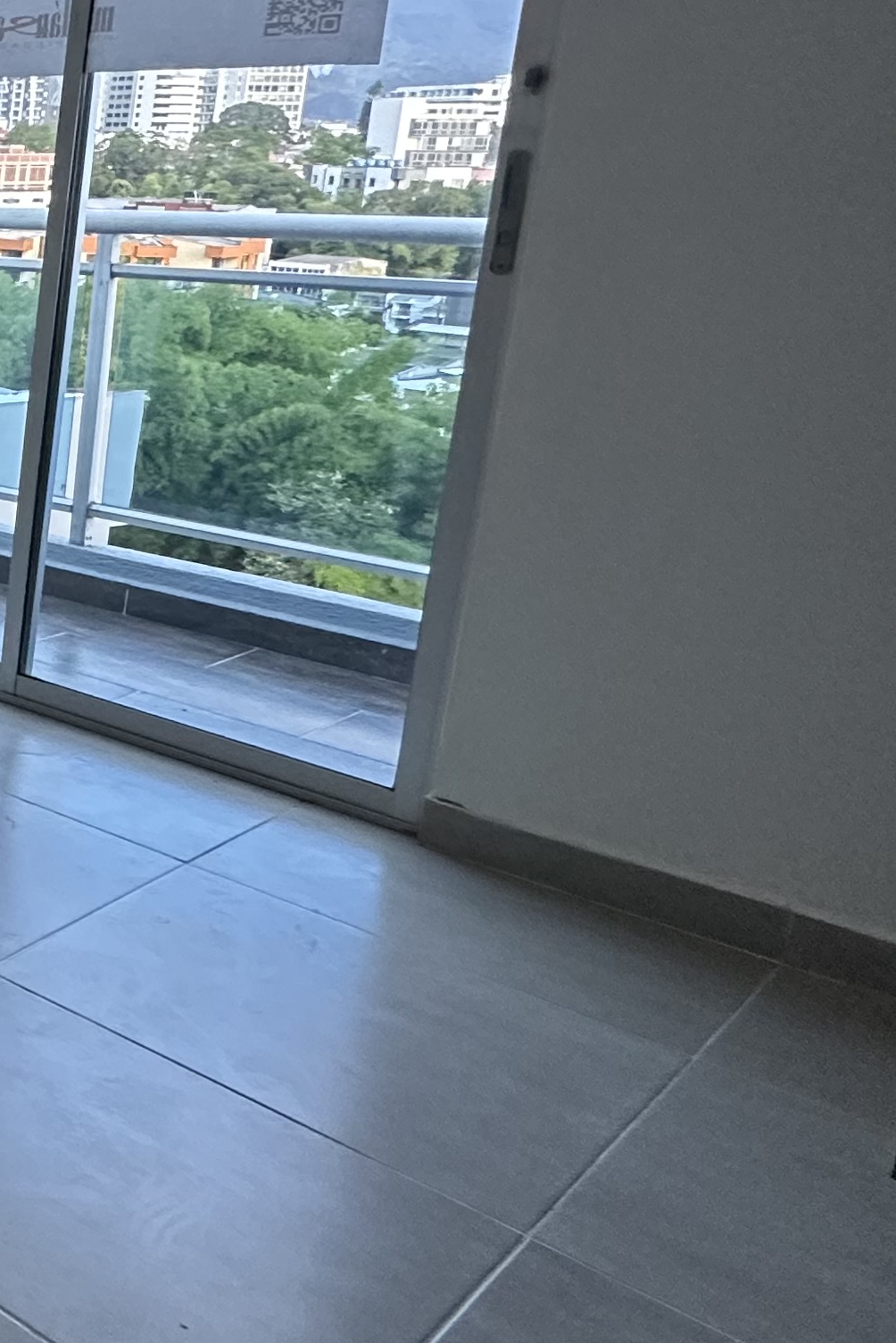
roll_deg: +0.0
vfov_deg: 48.3
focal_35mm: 39
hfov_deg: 20.0
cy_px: 402
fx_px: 1455
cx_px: -841
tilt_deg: -9.5
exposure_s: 1/120
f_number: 2.2
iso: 250
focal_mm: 2.22
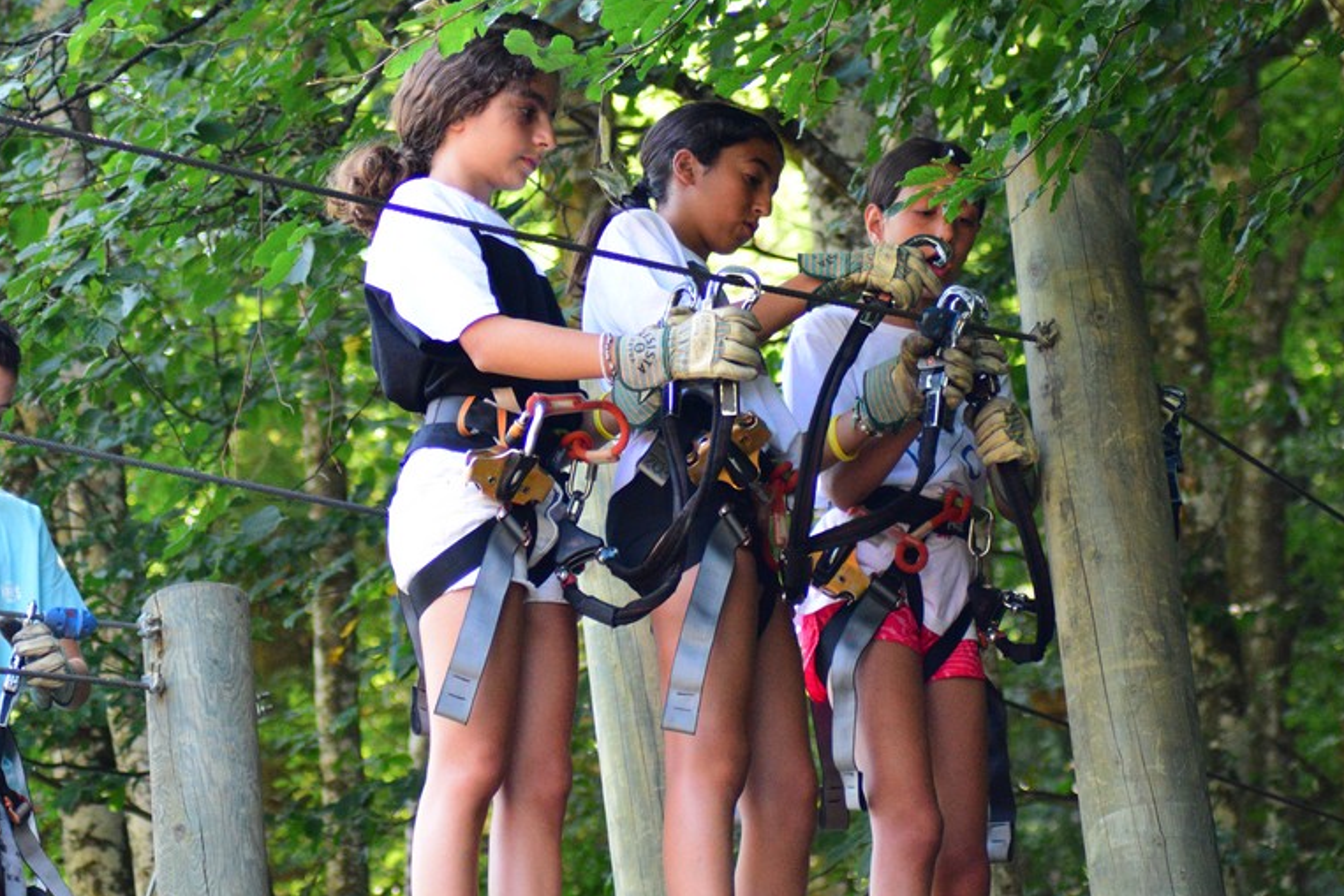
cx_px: 685
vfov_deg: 9.7
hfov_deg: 14.5
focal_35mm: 141
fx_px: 5265
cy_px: 346
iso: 3200
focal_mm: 70
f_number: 4
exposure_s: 1/640
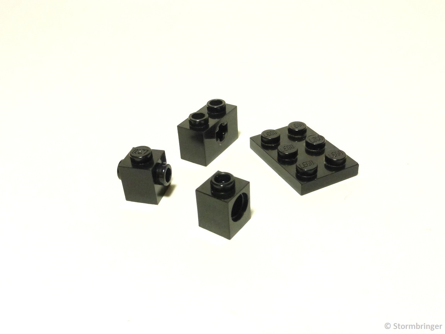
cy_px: 167
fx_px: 437
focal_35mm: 34
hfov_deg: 54.0
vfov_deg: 41.8
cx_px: 222
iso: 800
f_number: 6.3
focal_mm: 6.1
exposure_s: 1/60
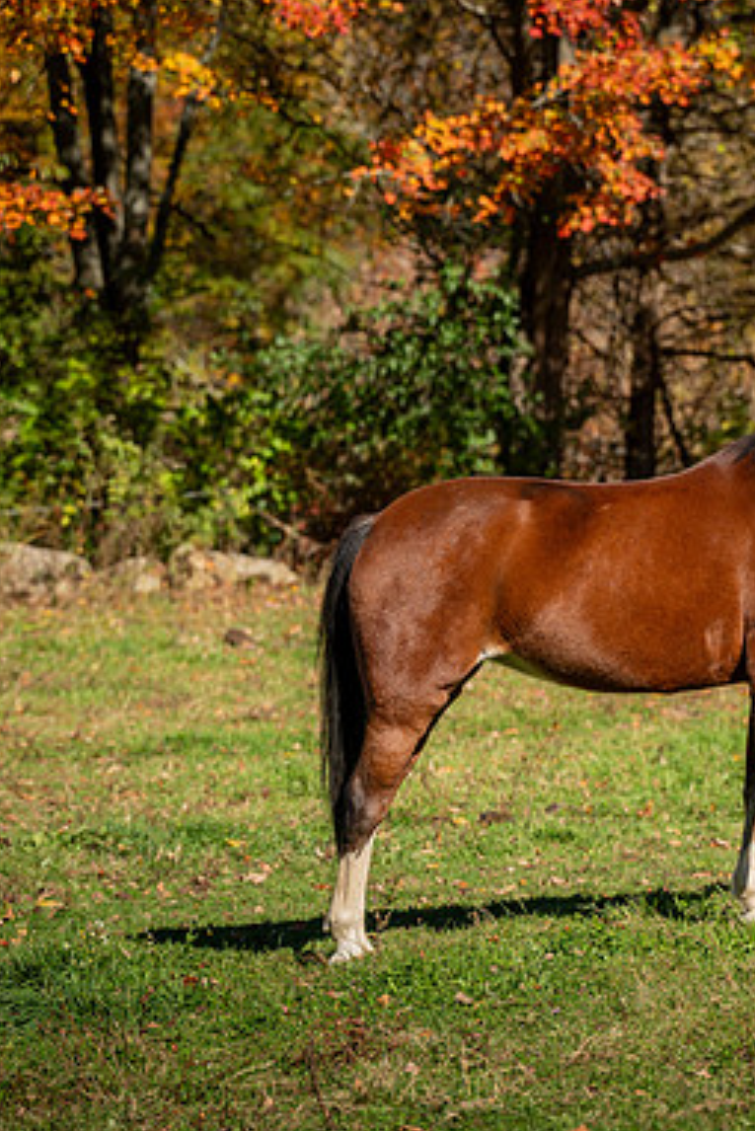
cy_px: 566
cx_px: 788
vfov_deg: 12.3
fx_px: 5248
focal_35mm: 167
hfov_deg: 8.2
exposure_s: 1/1600
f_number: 4
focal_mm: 110
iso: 100
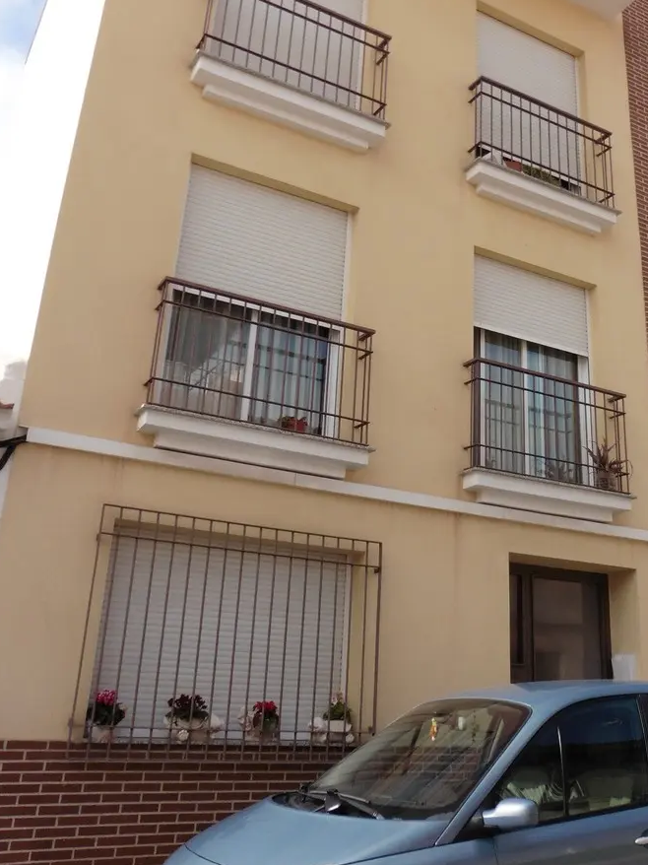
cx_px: 405
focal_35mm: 35
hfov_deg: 40.4
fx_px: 874
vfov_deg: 52.1
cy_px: 331
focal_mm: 4.3
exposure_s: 1/640
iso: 100
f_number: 4
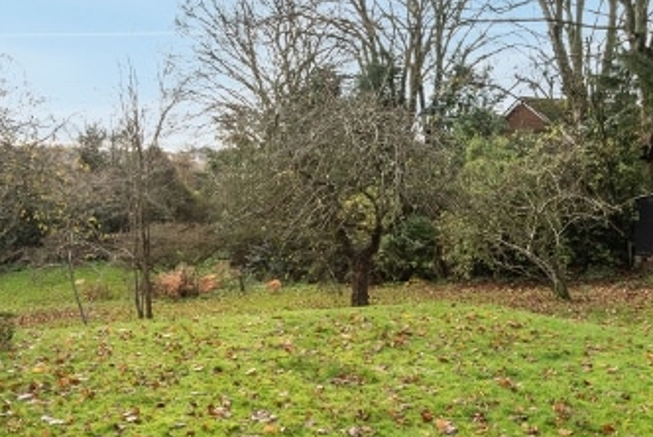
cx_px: 285
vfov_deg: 35.8
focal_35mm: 37
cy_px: 159
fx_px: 672
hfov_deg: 51.7
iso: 320
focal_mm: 12
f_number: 8
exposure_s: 1/250
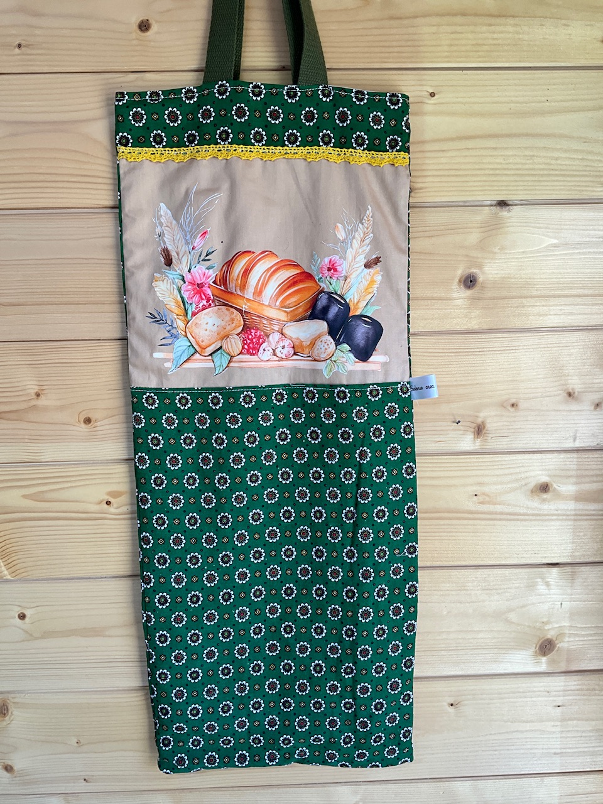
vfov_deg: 61.7
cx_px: 302
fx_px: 674
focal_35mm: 29
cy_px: 402
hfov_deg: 48.2
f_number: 1.8
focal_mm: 3
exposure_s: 1/100
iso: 25
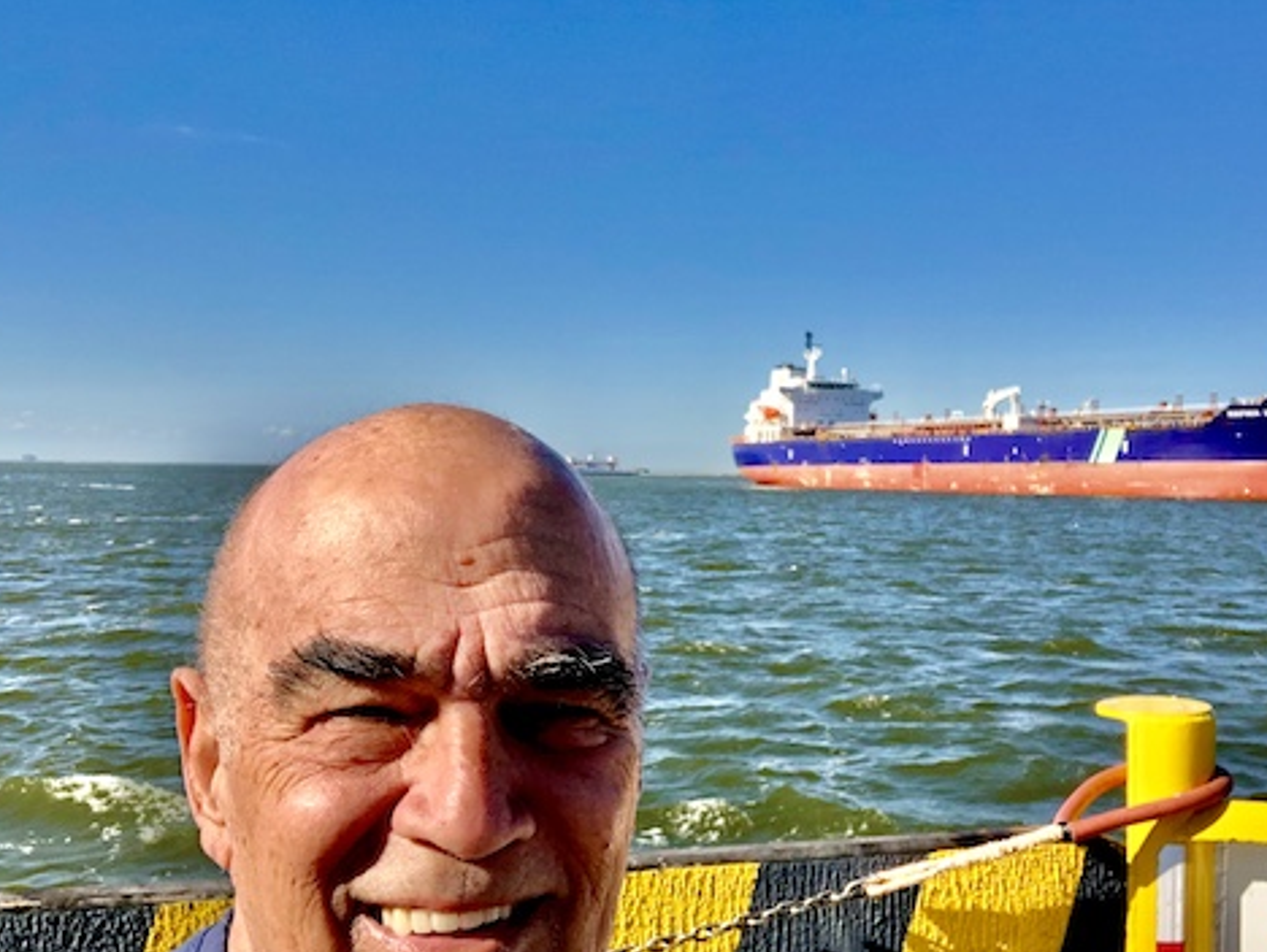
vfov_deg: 35.1
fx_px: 1502
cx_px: 728
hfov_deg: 45.6
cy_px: 564
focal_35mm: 41
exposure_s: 1/1067
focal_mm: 2.87
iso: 20
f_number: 2.2
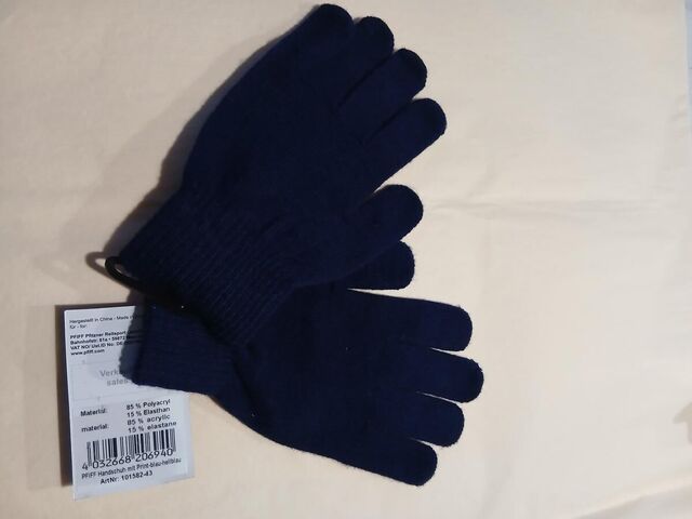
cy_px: 260
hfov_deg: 67.3
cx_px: 346
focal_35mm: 26
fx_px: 520
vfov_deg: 53.1
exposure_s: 1/33.3
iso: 250
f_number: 1.8
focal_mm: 3.98
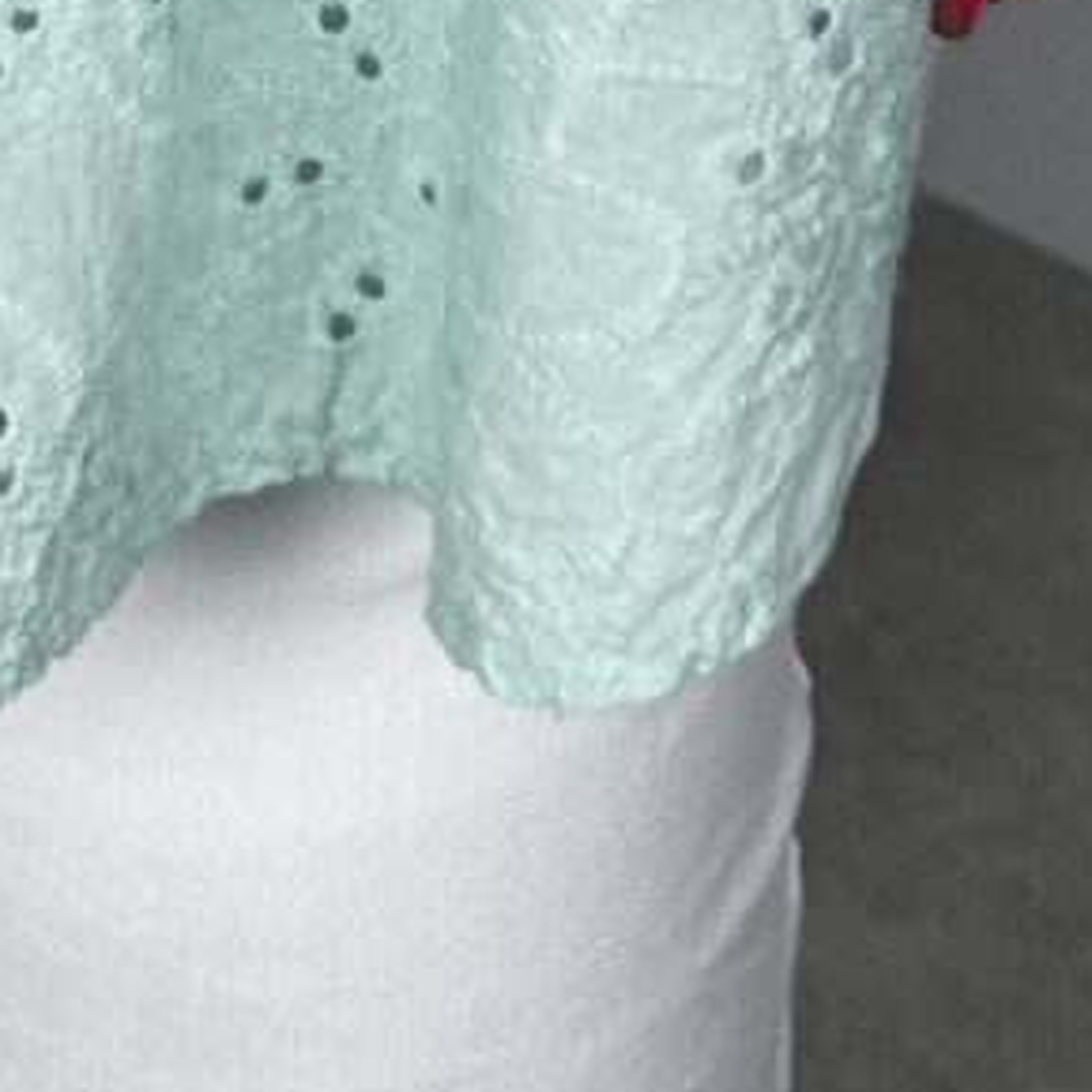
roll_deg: -1.8
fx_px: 6674
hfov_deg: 9.2
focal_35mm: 187
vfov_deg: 8.2
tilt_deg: -15.3
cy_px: -1984
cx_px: -339
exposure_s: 1/284
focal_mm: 6.76
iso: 80
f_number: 1.78
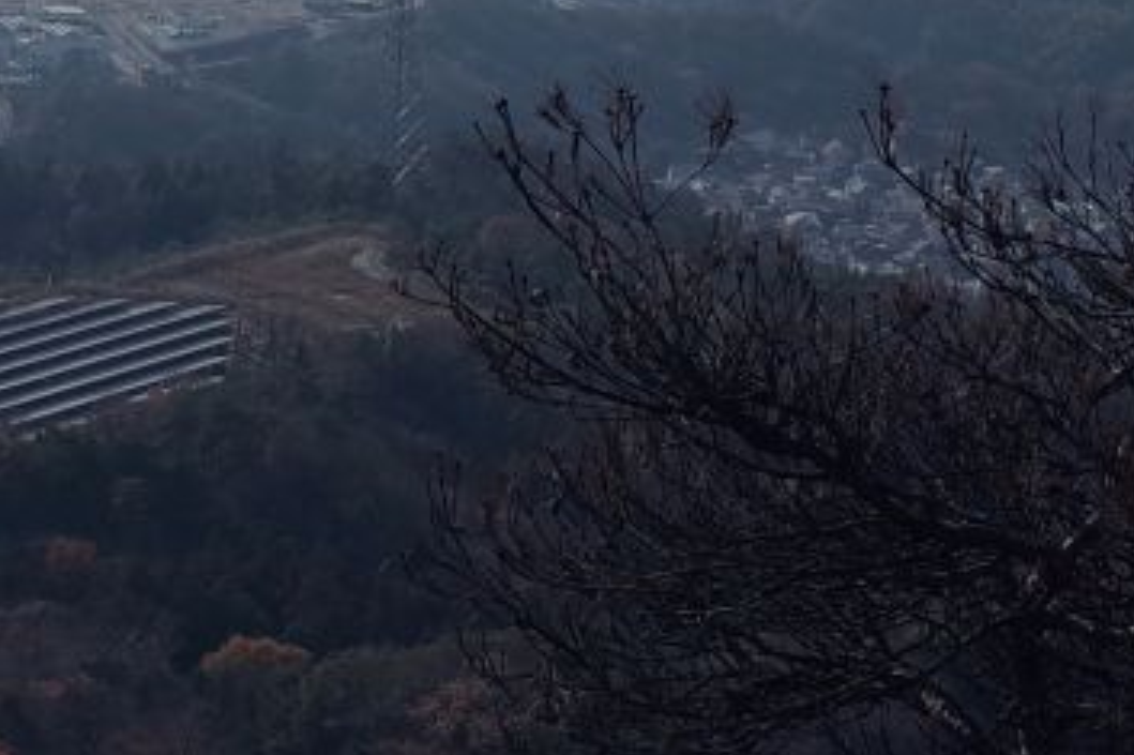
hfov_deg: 15.1
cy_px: -310
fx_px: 4187
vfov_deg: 10.0
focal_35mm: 133
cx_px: -96
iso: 140
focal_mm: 18.3
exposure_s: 1/2000
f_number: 5.6
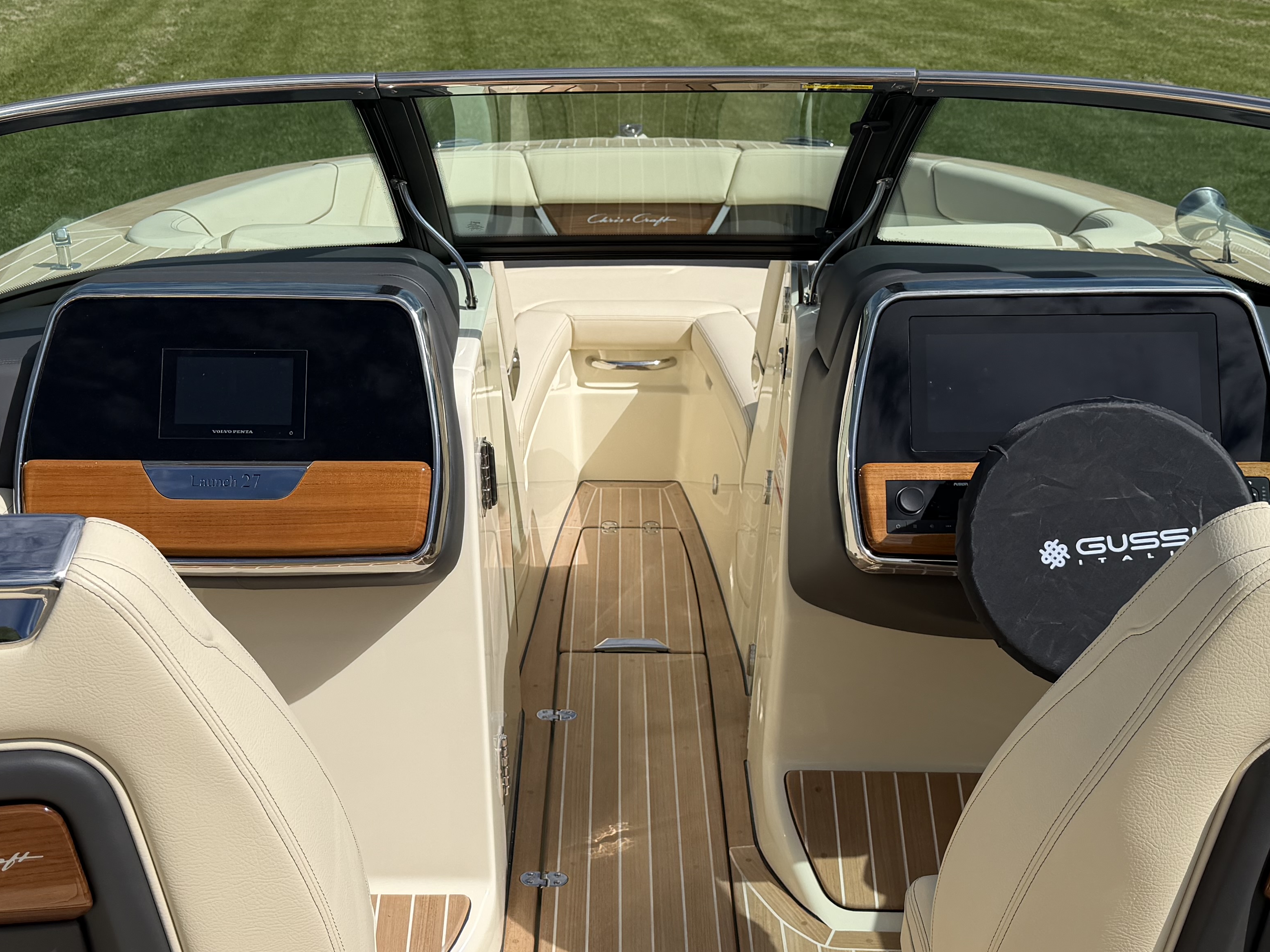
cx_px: 572
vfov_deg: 32.9
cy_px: 490
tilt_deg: -24.2
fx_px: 1614
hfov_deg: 42.9
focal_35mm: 44
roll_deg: +0.4
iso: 80
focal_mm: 6.76
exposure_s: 1/10309
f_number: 1.78
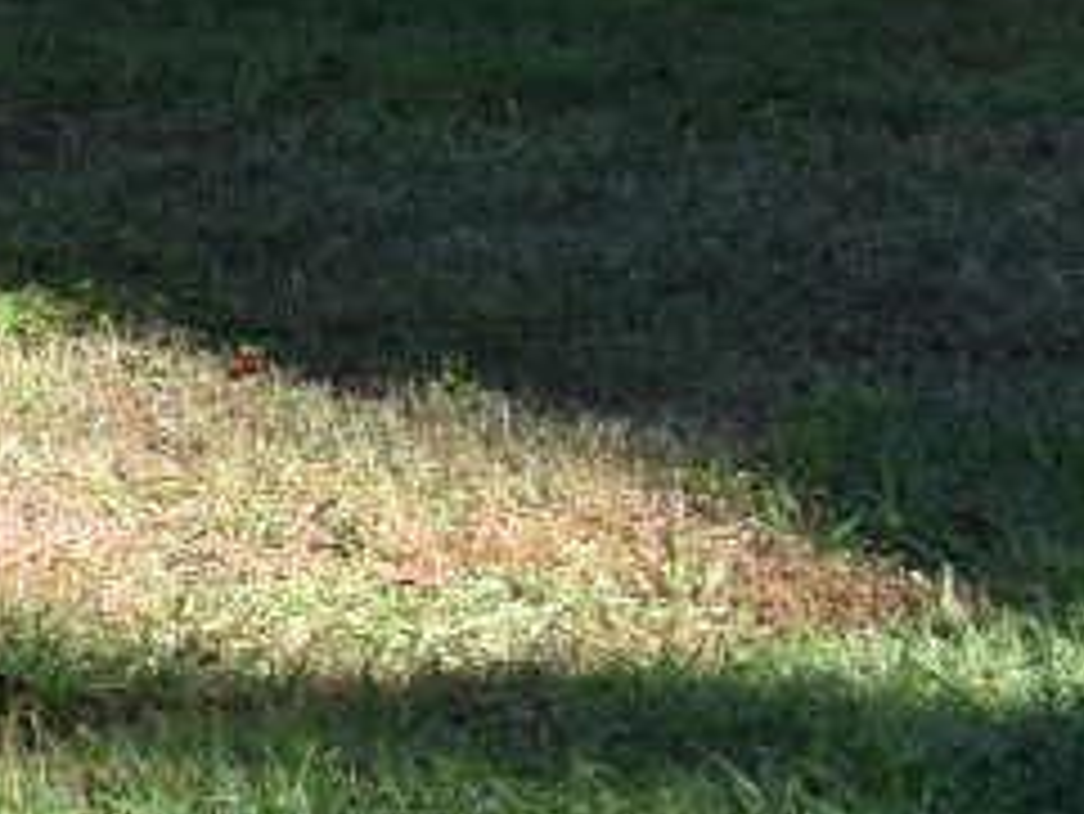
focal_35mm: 281
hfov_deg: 6.4
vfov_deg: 5.2
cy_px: -711
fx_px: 8811
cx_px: -2168
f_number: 8
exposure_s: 1/250
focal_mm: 29
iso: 200
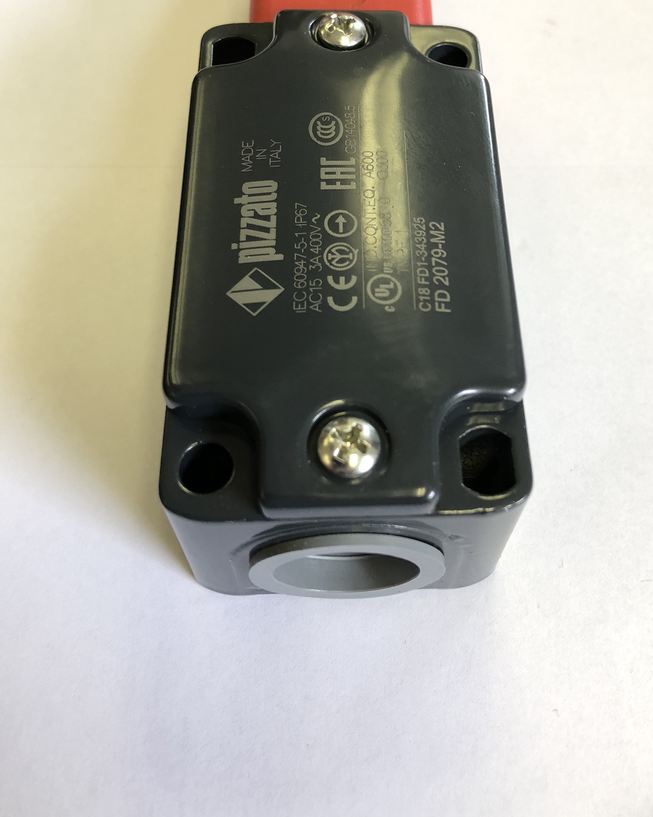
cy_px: 281
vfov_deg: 48.4
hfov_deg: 39.9
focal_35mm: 37
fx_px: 894
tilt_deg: -57.1
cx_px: 402
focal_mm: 3.99
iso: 40
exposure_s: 1/25
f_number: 1.8
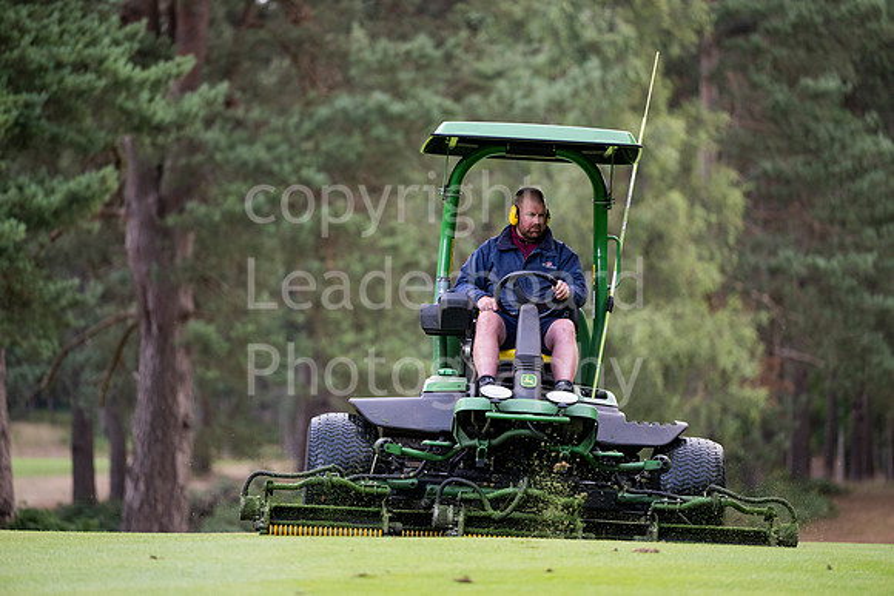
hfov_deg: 10.3
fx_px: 4968
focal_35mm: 200
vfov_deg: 6.9
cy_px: 298
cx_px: 447
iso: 1000
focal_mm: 200
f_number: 2.8
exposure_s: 1/250
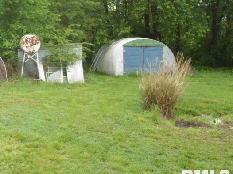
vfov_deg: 19.6
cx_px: 22
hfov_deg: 25.5
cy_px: 23
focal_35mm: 74
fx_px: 498
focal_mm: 6.3
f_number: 2.9
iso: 50
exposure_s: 1/82
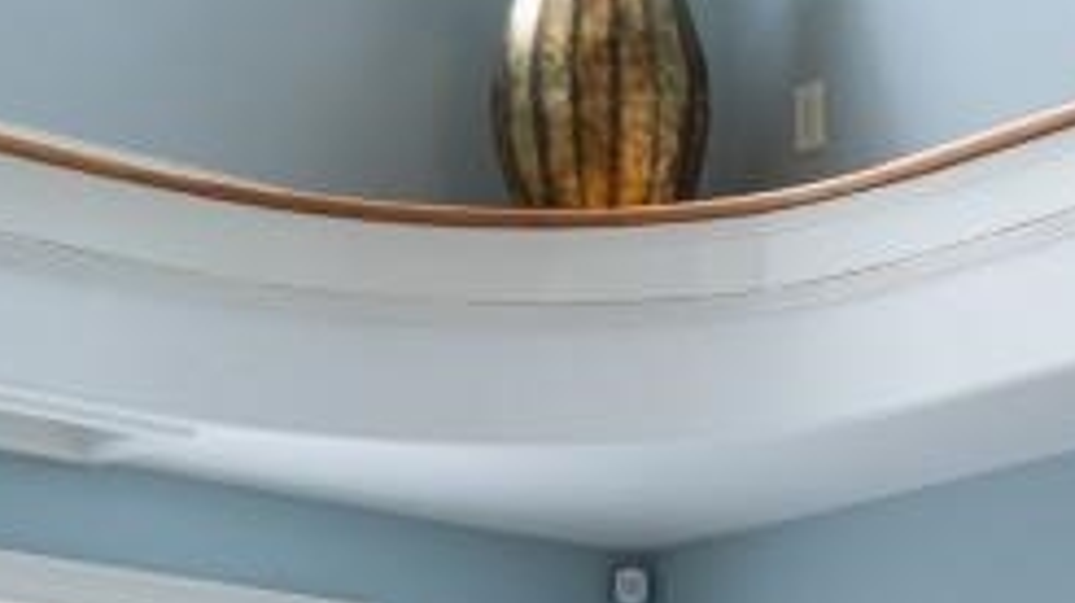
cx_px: 1245
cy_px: 1272
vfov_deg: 8.7
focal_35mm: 131
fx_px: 3732
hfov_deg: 15.8
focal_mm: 13
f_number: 4.8
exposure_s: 1/25
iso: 100
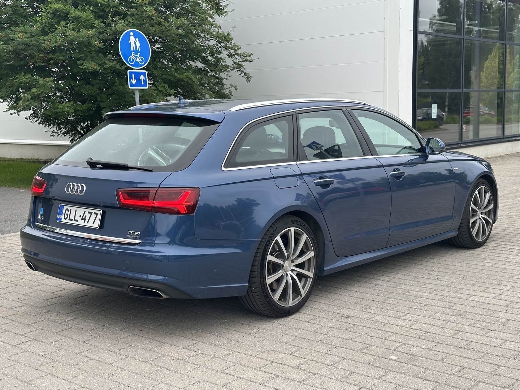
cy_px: 195
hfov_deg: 39.7
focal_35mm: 48
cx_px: 260
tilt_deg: -6.4
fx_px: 721
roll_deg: +1.5
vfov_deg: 30.3
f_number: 1.78
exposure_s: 1/475
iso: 64
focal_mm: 6.86
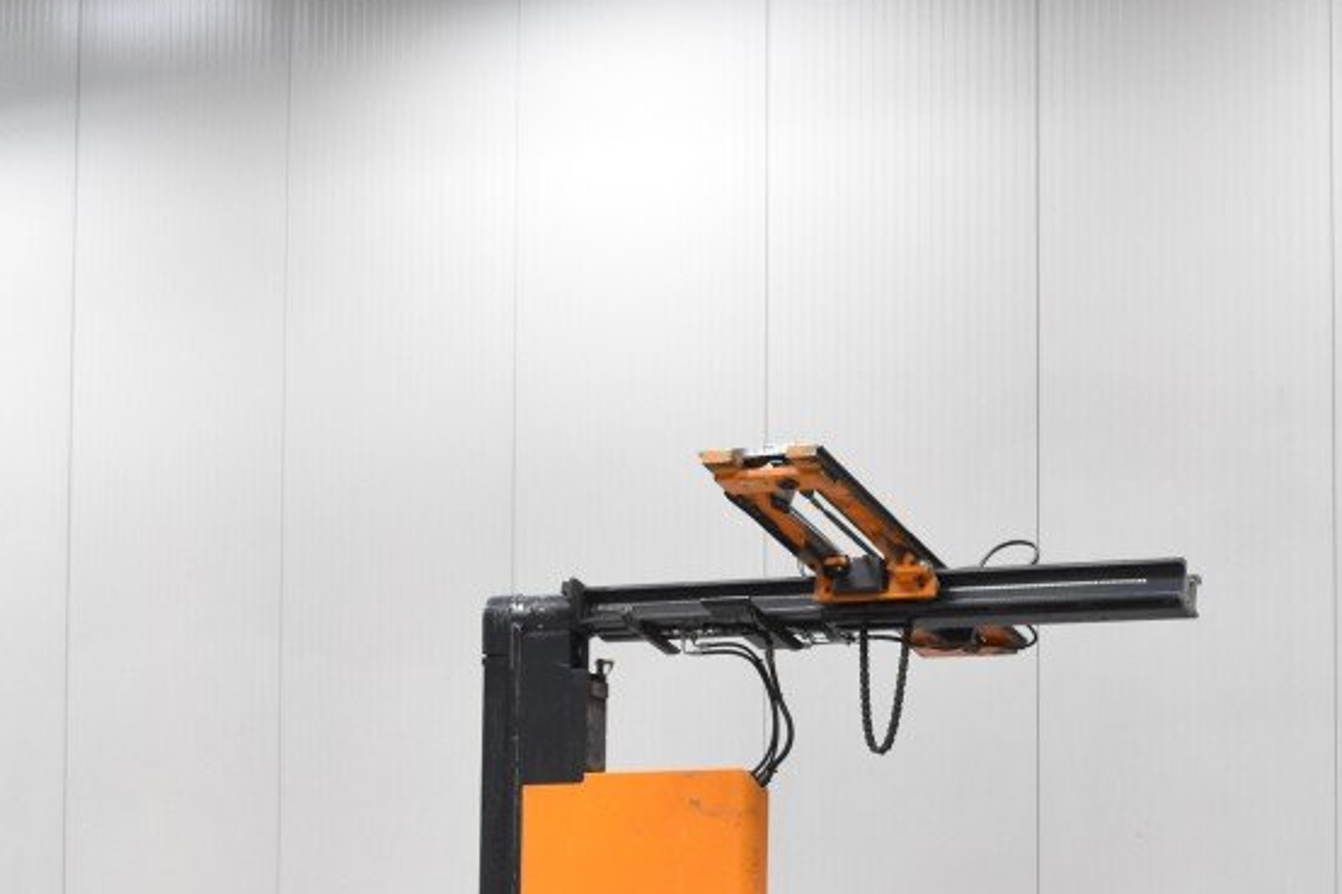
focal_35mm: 78
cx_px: 974
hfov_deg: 25.7
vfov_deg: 17.0
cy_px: 952
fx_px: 2907
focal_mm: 24
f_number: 6.3
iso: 1600
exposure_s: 1/40
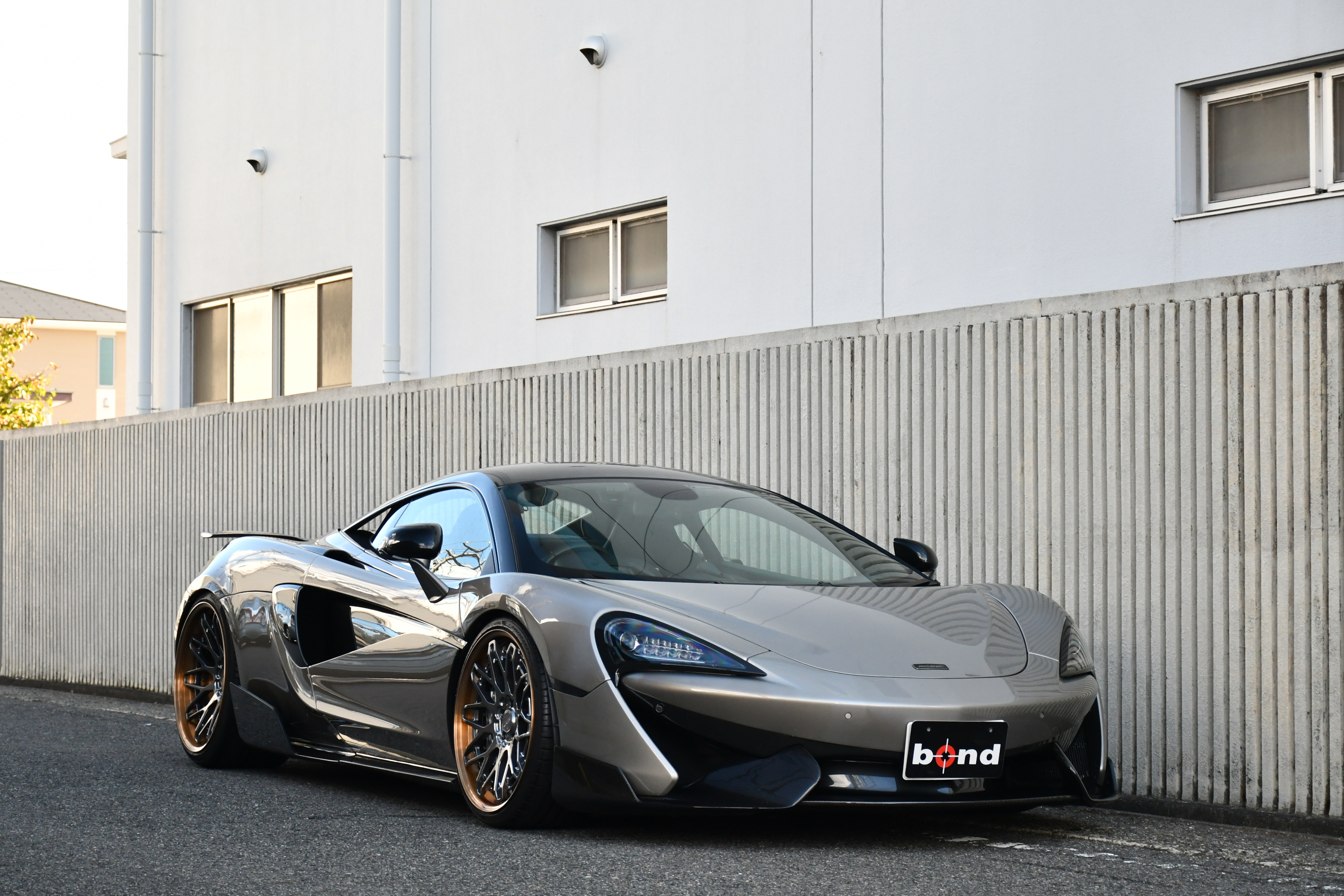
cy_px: 448
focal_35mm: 75
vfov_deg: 18.2
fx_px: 2800
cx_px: 672
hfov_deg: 27.0
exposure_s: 1/125
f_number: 5.6
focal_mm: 50
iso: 800
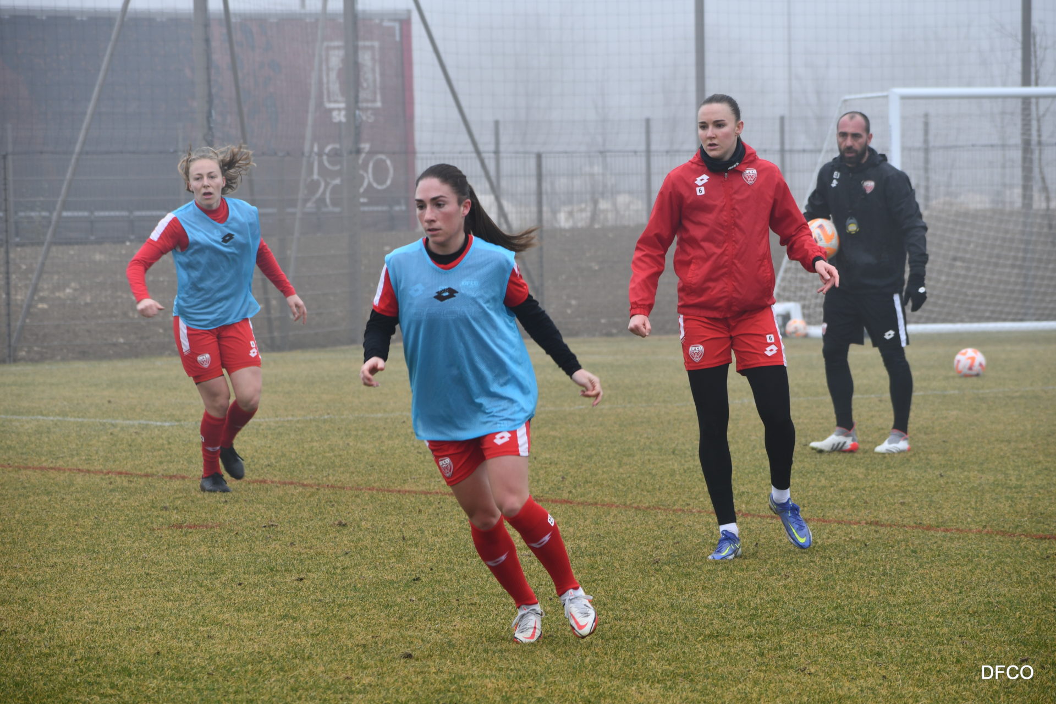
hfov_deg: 10.5
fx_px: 5720
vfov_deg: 7.0
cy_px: 352
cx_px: 528
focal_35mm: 195
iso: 200
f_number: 7.1
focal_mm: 130
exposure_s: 1/250
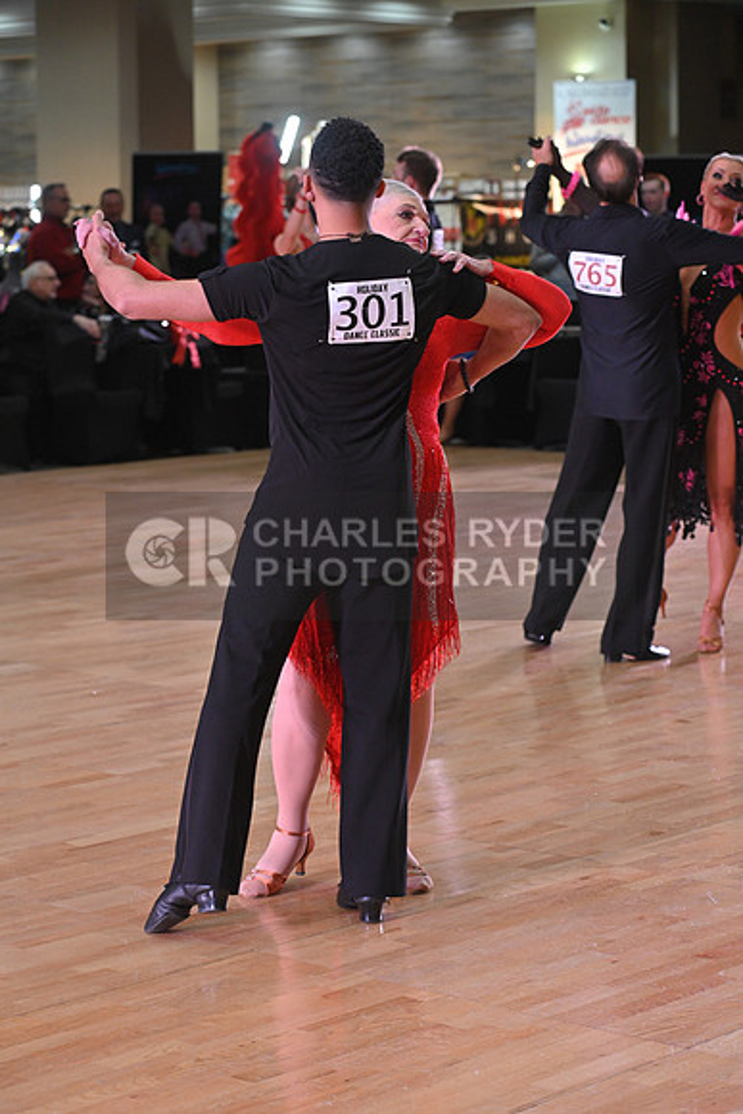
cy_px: 557
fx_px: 2846
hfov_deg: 14.9
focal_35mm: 92
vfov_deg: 22.1
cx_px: 372
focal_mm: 92
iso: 2000
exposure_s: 1/320
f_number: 5
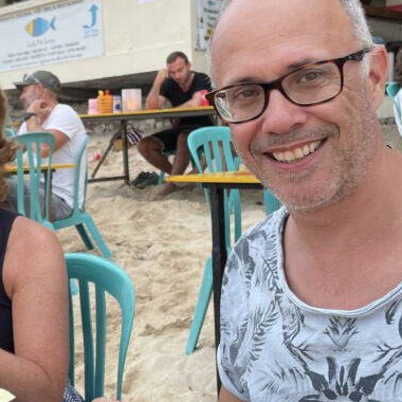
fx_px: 815
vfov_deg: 27.7
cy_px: 193
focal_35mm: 62
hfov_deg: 26.9
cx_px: 52
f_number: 1.6
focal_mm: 4.2
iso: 40
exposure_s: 1/100
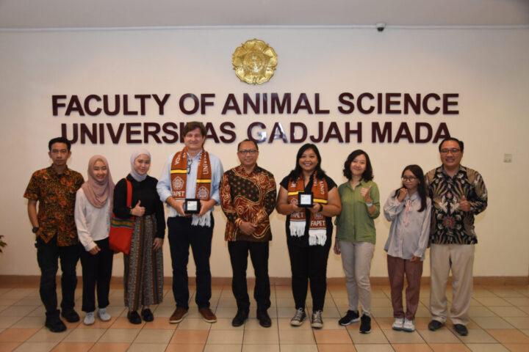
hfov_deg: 59.5
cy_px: 176
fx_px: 463
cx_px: 264
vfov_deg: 41.7
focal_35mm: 32
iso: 1000
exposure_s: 1/80
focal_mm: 21
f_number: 4
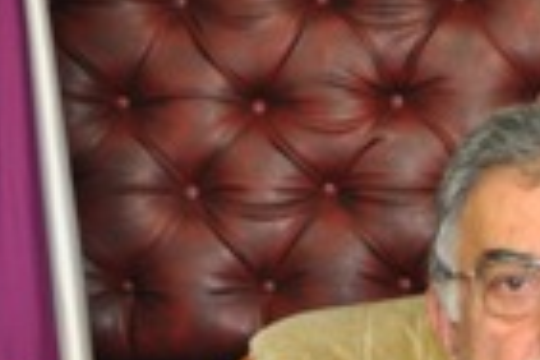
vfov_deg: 11.6
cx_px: 486
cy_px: 494
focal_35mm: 114
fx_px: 1710
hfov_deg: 17.7
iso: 800
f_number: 4
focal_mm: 24
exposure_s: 1/60
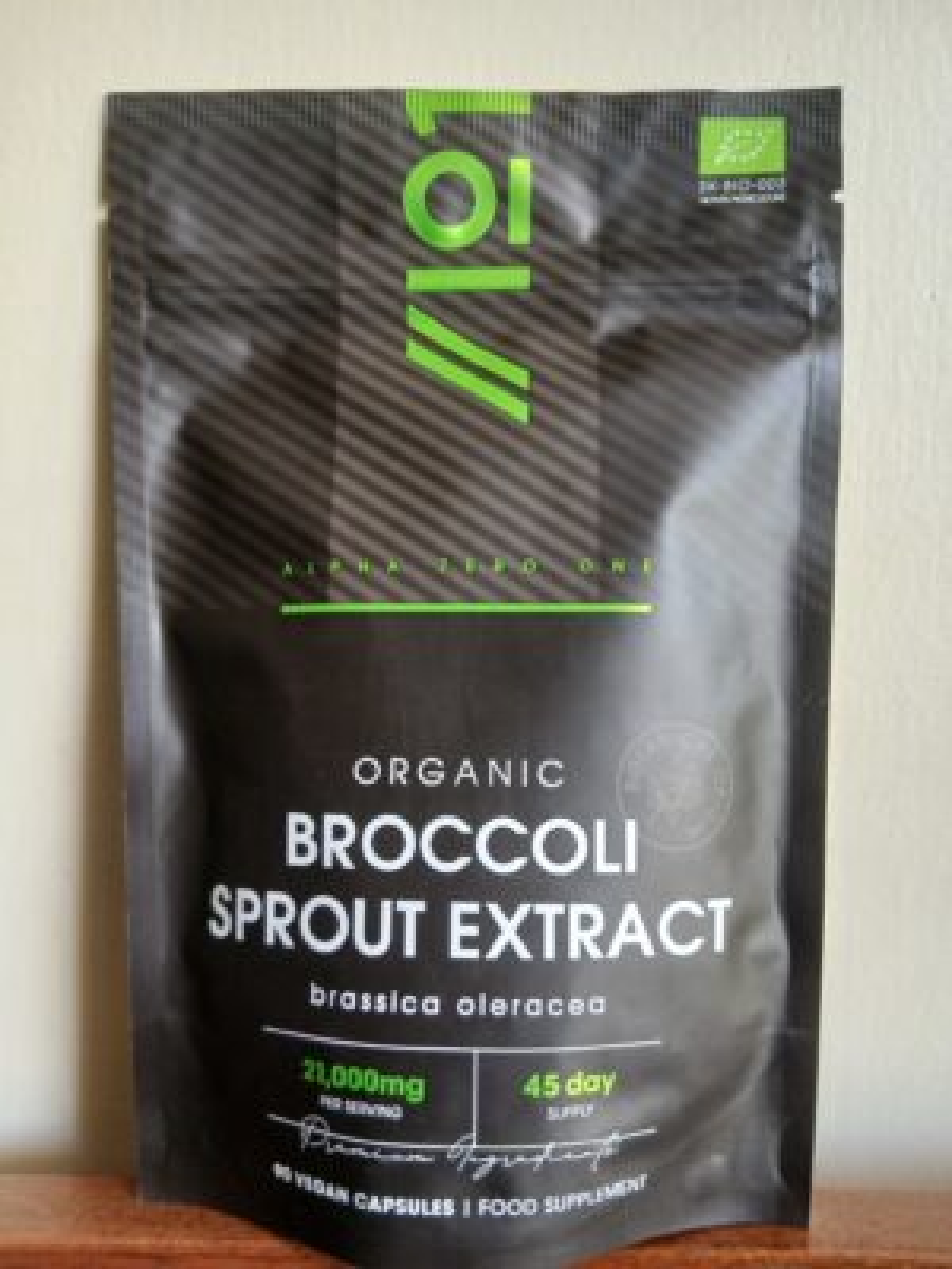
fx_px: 953
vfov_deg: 67.3
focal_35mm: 26
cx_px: 476
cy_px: 634
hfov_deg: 53.1
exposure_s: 1/50
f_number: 1.8
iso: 250
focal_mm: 3.98
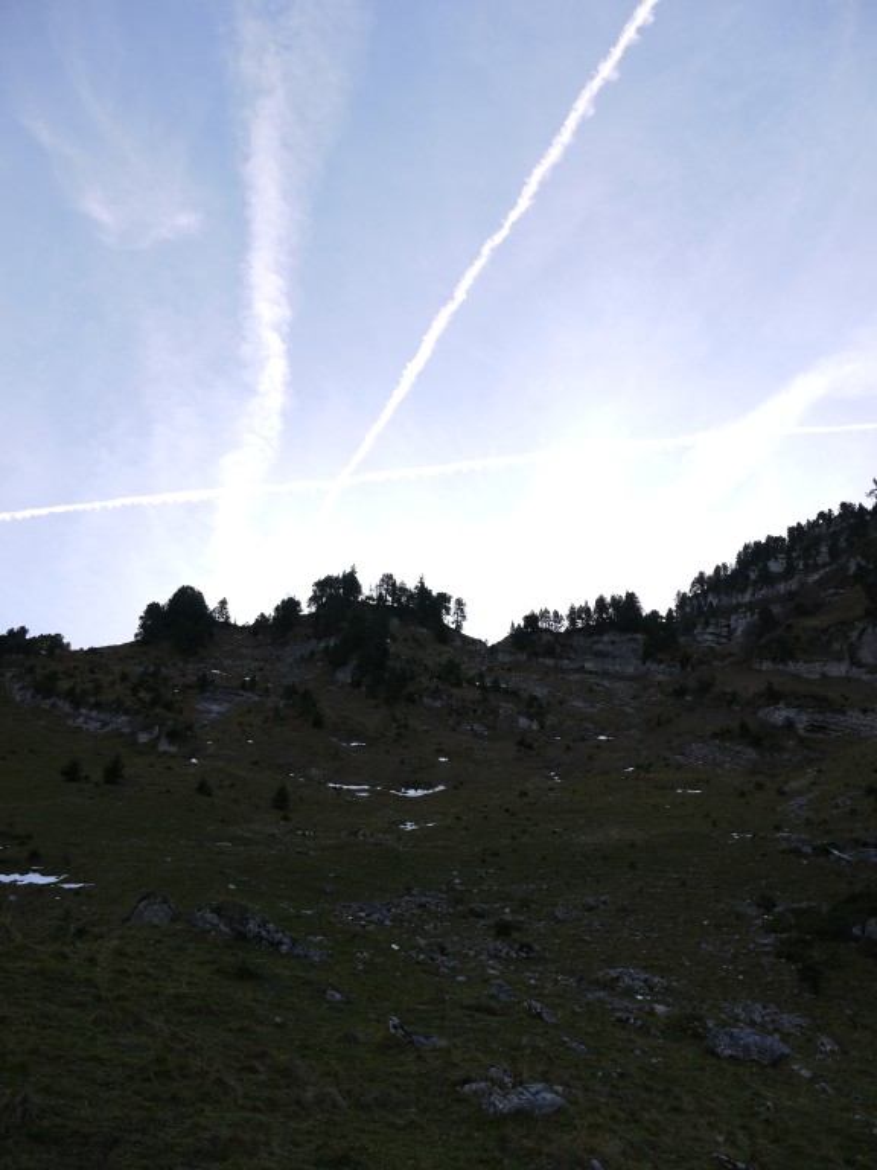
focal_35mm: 28
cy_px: 585
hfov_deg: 49.7
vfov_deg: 63.4
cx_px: 438
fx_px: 946
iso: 100
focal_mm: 14
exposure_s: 1/320
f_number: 6.3
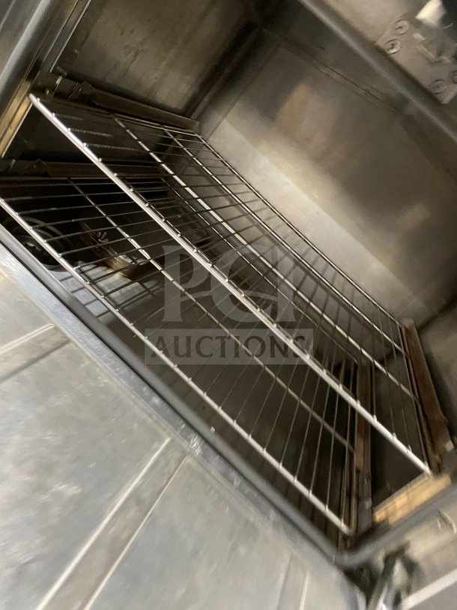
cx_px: 228
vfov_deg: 67.3
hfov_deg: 53.1
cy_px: 305
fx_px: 458
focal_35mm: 26
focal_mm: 4.25
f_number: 1.8
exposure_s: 1/30
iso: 640
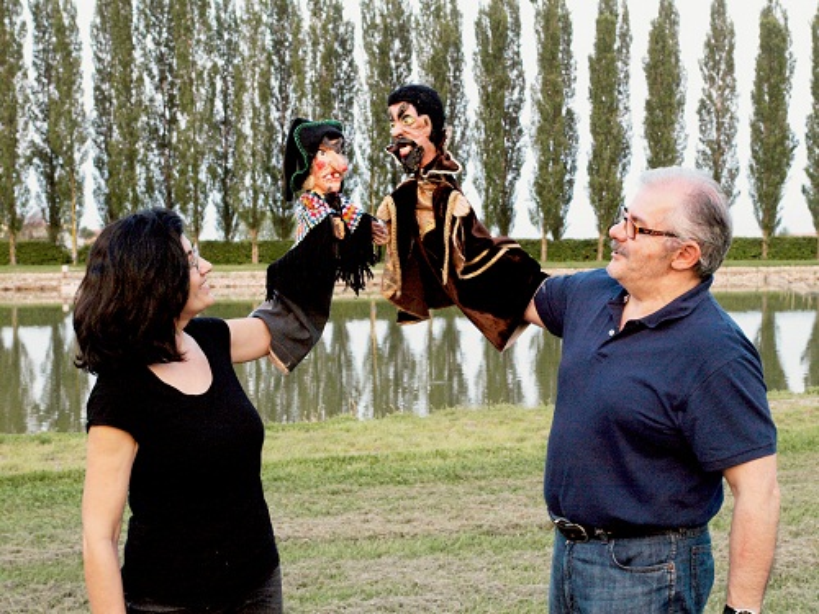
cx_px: 410
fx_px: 1136
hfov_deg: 39.7
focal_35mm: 48
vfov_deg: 30.3
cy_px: 307
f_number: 5.6
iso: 800
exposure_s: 1/40
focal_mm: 24
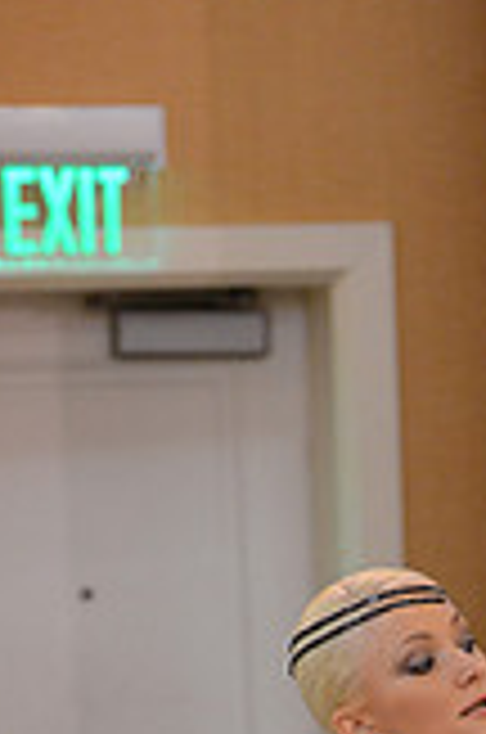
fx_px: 6894
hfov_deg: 4.0
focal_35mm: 339
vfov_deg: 6.0
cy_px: 1166
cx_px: 812
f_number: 2.8
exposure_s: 1/250
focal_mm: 95
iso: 2500
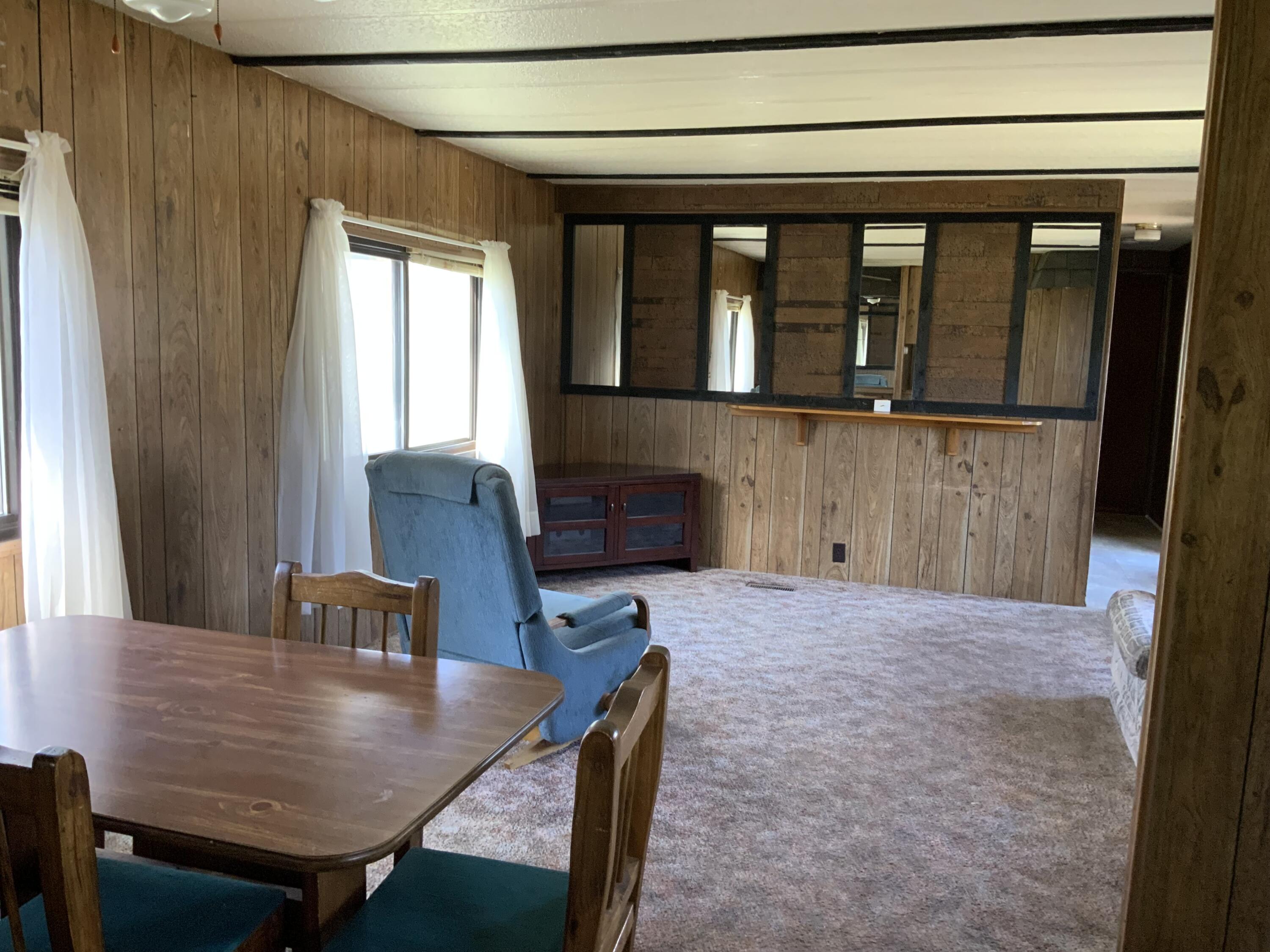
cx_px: 635
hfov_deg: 61.7
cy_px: 476
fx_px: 1064
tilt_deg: -6.7
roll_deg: -1.8
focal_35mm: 29
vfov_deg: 48.2
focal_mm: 3
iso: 160
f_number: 1.8
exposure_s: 1/60
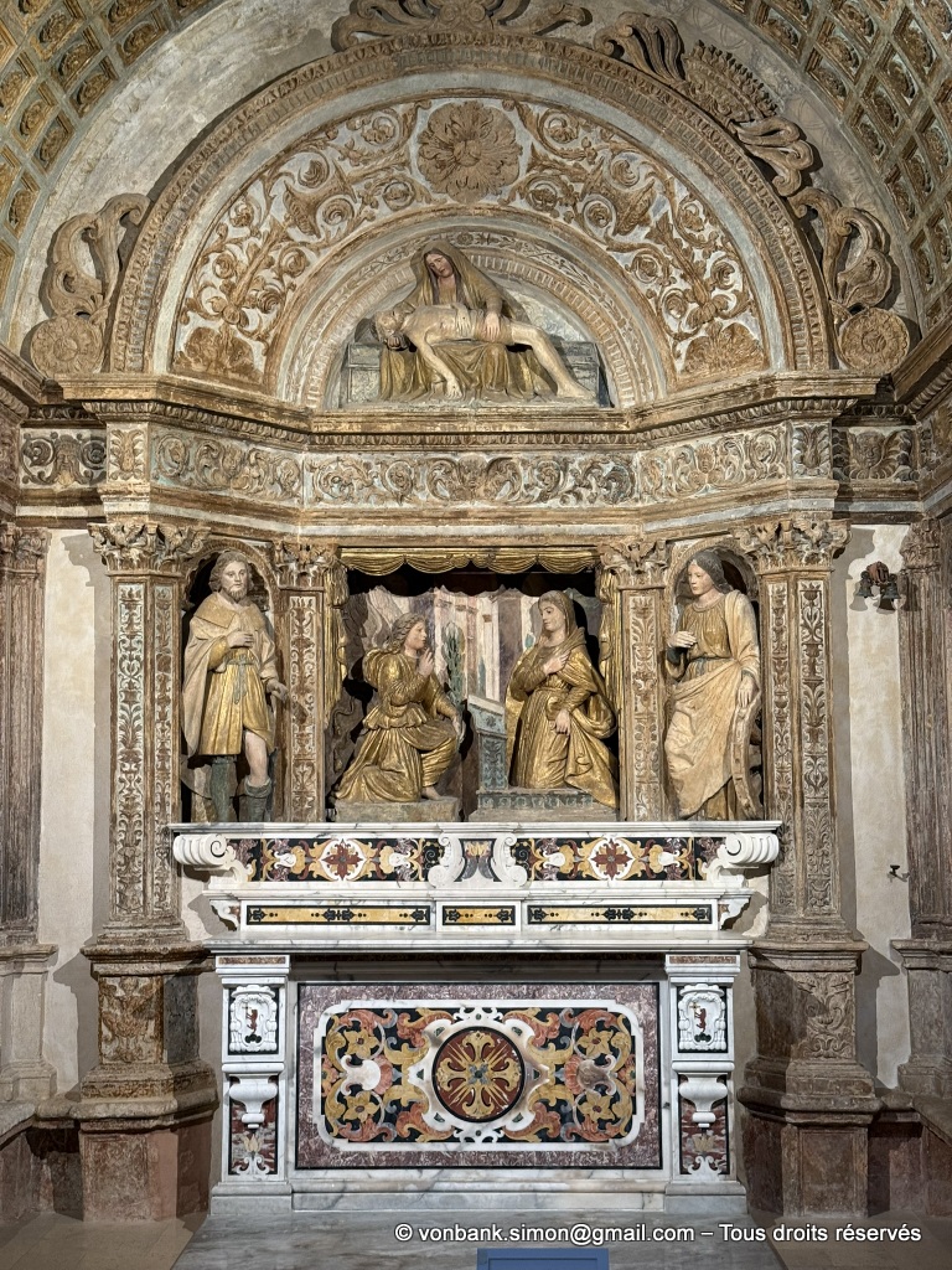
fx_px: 1760
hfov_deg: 30.3
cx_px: 476
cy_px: 635
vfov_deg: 39.7
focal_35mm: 48
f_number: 1.78
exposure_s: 1/58
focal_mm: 6.76
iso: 100
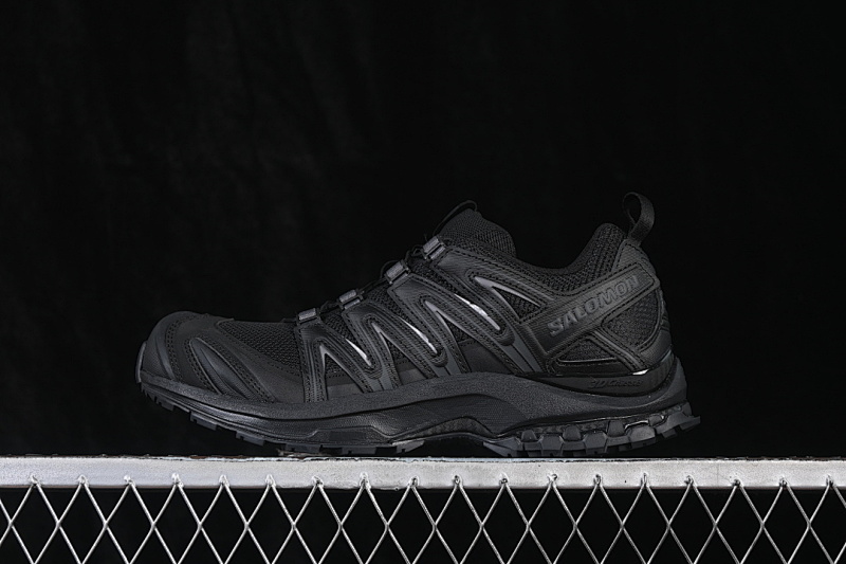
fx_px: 1762
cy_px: 282
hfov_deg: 27.0
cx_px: 423
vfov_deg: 18.2
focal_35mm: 75
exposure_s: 1/50
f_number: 6.3
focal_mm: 50
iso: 160
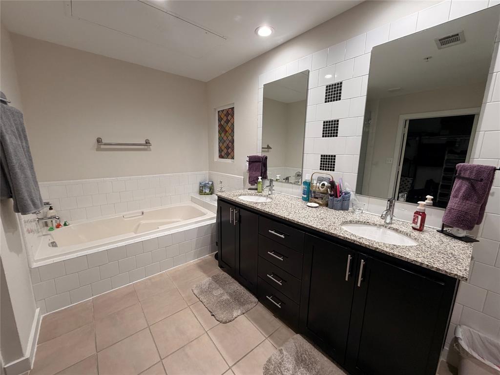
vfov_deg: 85.7
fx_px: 202
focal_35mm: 14
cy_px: 188
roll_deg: -1.1
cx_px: 250
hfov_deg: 102.1
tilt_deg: -10.8
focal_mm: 2.22
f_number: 2.2
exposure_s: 1/60
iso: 200
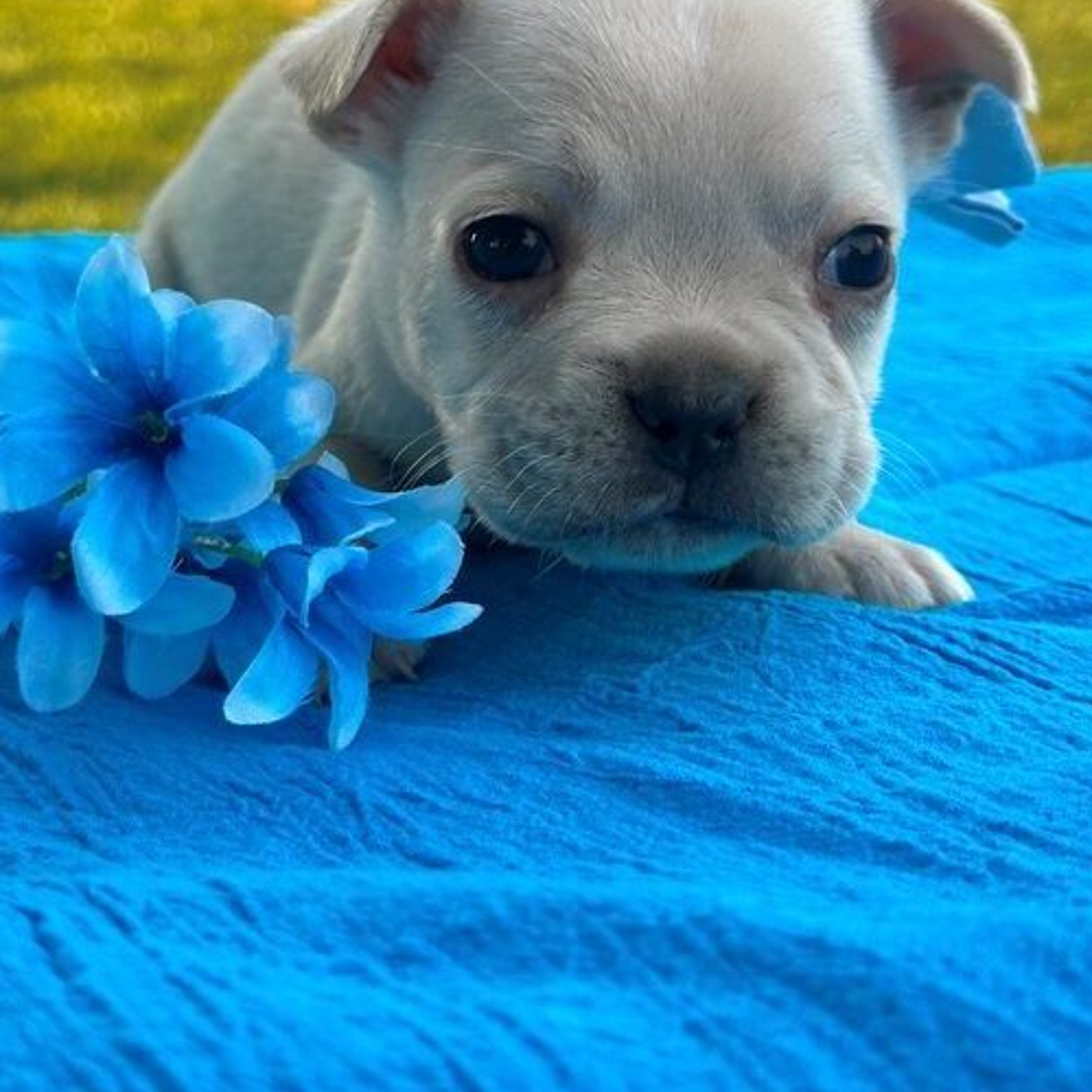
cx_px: 368
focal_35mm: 68
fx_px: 2427
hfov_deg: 25.2
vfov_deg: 25.3
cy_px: 438
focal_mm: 6.86
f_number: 1.78
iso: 64
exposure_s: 1/291
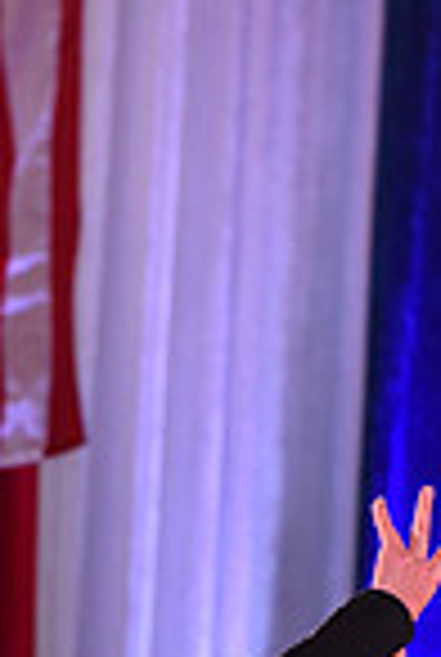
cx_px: 115
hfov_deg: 1.7
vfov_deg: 2.6
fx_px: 14502
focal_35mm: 793
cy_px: 1228
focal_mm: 200
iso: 2500
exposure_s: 1/320
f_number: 5.6
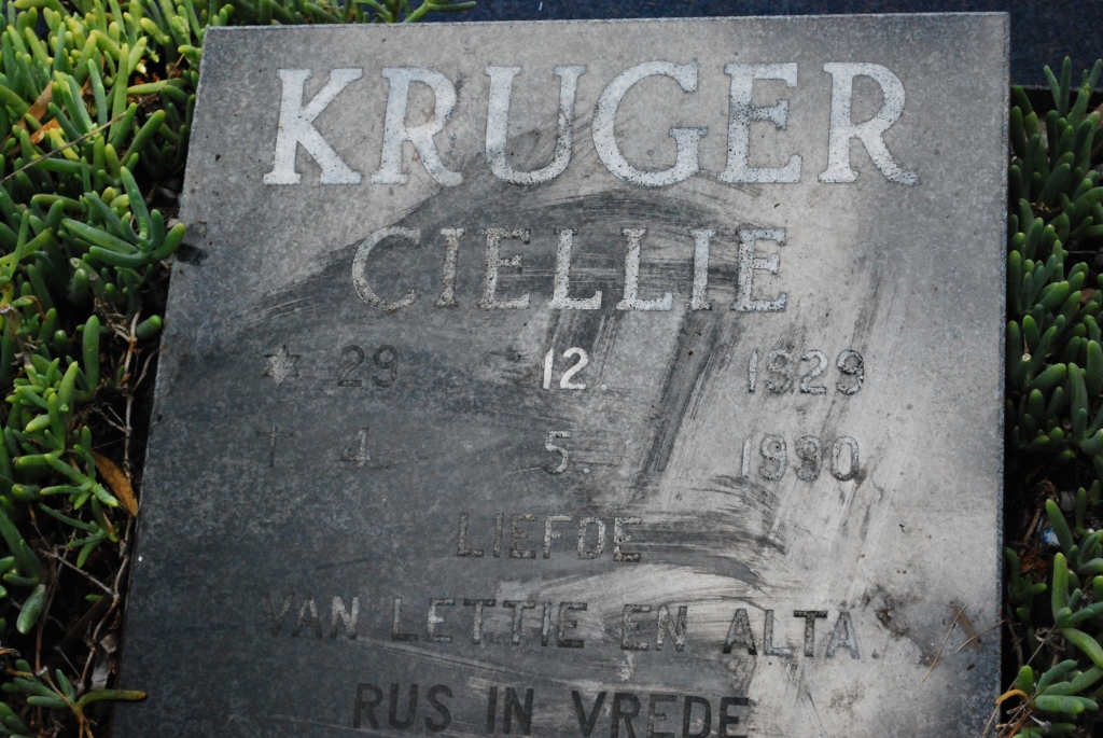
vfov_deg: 16.6
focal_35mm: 82
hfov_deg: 24.6
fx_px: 2530
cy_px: 369
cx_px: 552
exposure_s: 1/1600
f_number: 5.6
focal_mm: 55
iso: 1600
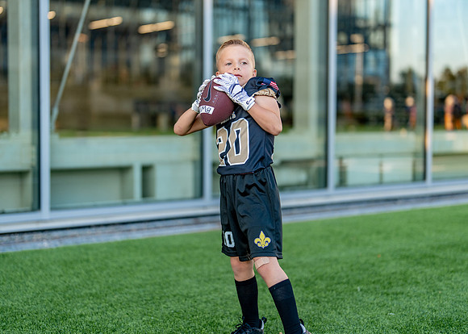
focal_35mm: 60
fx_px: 792
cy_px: 148
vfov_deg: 23.8
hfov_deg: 32.9
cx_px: 233
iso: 200
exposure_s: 1/1000
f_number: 1.2
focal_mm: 50
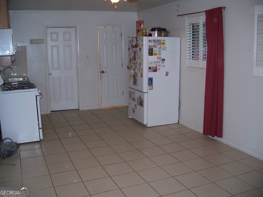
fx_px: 281
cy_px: 98
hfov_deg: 50.1
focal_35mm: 37
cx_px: 132
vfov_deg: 38.7
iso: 200
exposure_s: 1/60
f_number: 2.8
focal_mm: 7.8
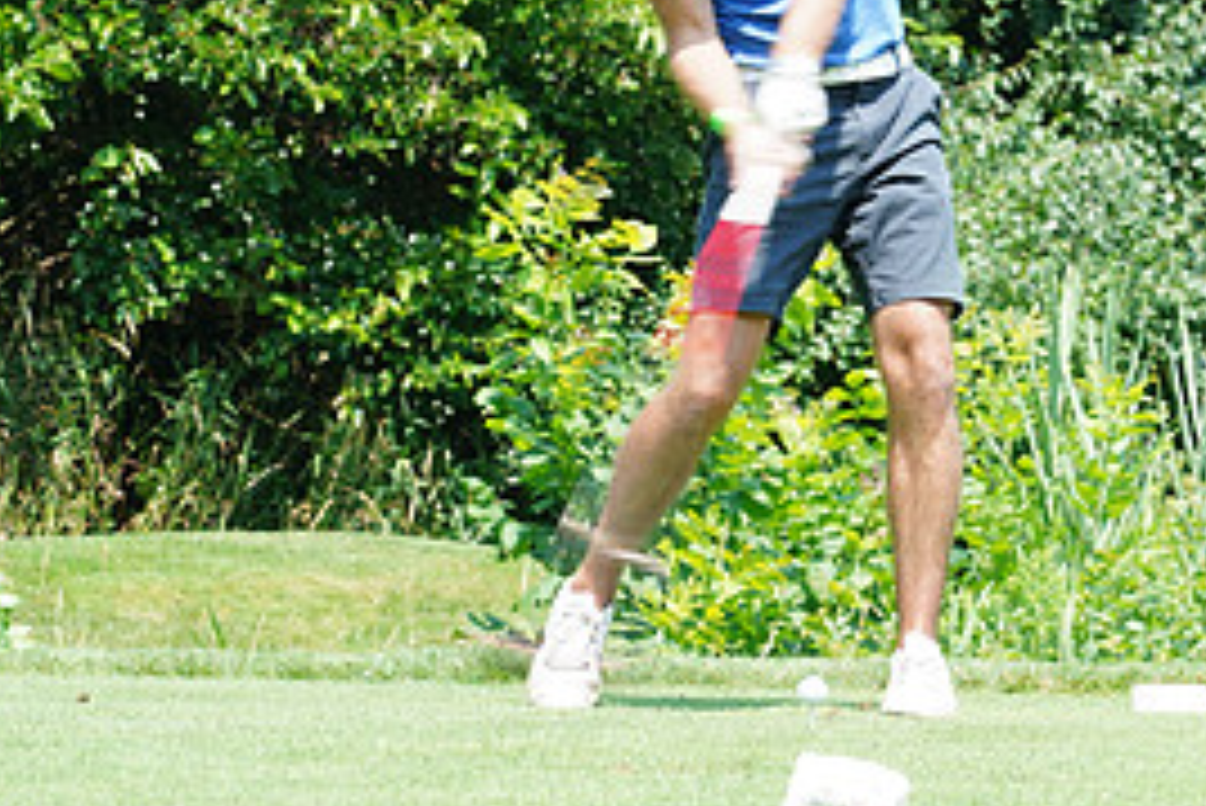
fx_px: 7608
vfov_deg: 6.0
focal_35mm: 227
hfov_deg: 9.1
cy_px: 43
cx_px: 842
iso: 250
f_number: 8
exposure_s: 1/200
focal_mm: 105
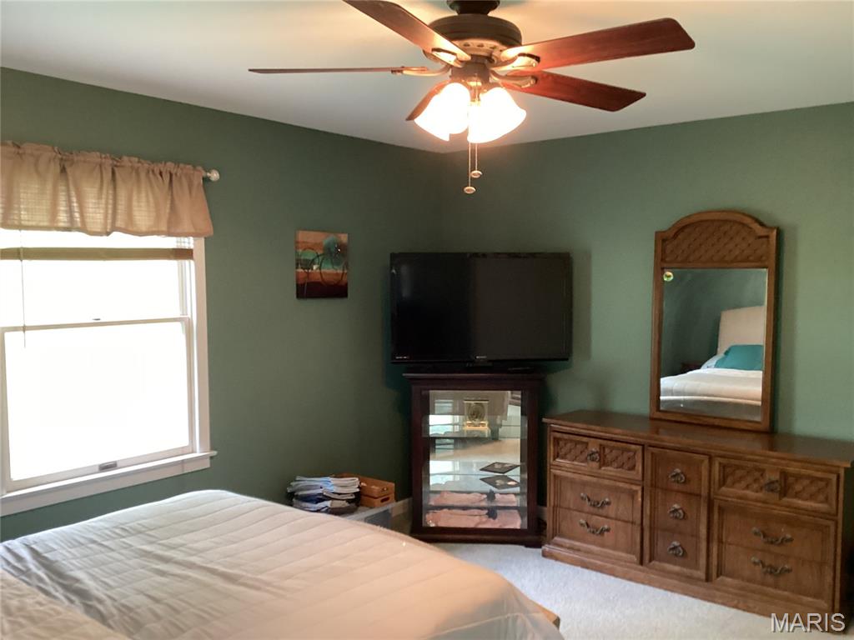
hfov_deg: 58.4
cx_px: 427
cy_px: 320
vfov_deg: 45.4
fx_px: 765
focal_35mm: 31
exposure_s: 1/33
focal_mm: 3.3
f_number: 2.4
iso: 250
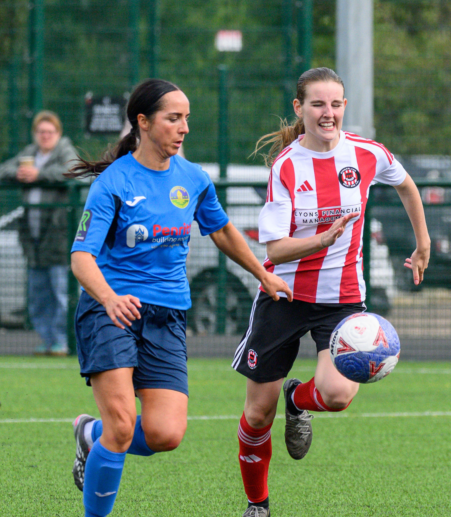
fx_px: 13165
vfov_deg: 2.2
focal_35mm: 831
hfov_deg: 2.0
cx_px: 410
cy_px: 184
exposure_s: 1/2000
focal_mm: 230
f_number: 5
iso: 800
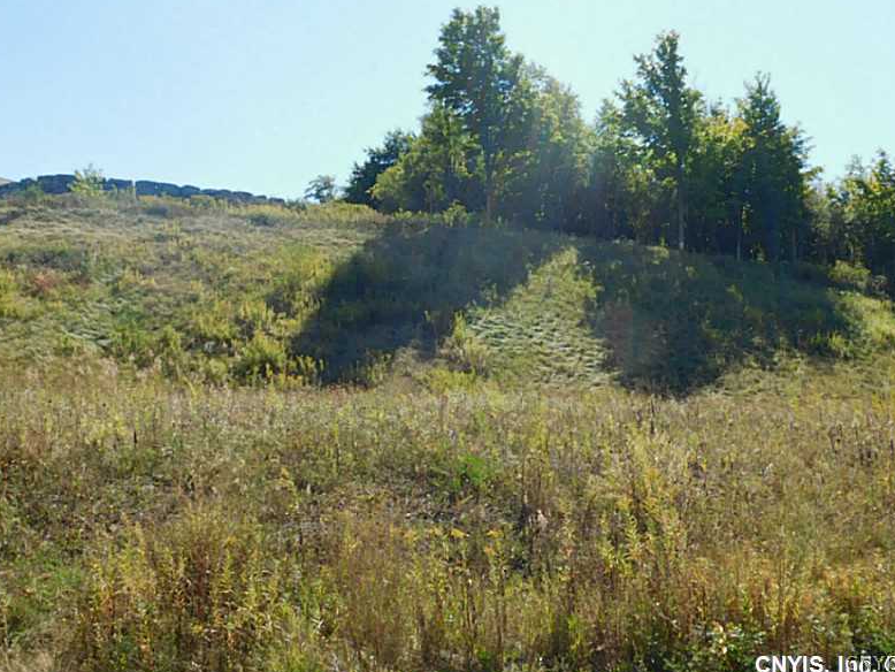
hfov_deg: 50.1
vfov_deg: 38.7
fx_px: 957
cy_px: 334
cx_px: 449
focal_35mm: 37
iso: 125
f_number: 3.5
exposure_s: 1/800
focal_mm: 6.3
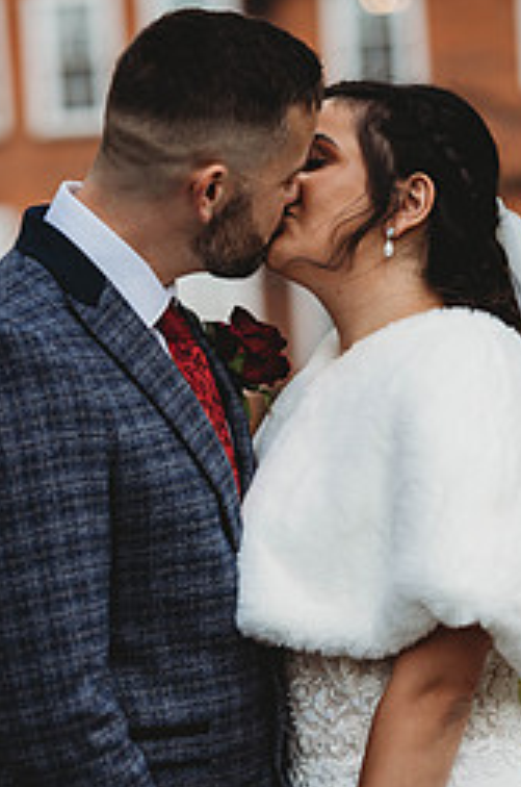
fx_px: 3313
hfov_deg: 9.0
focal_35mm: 152
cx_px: 285
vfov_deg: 13.5
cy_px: 646
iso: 100
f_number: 1.8
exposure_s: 1/400
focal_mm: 85
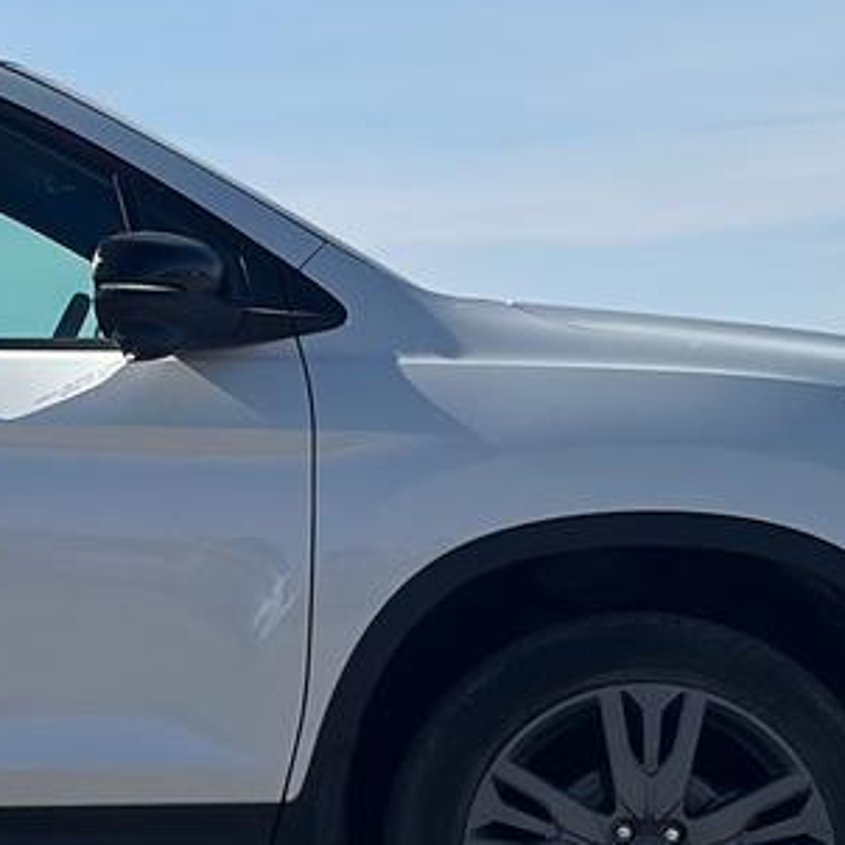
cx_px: -350
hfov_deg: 9.5
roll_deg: +3.5
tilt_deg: +0.7
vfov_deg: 9.7
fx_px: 4971
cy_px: 470
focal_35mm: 180
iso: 100
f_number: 1.78
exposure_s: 1/7092
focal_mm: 6.86
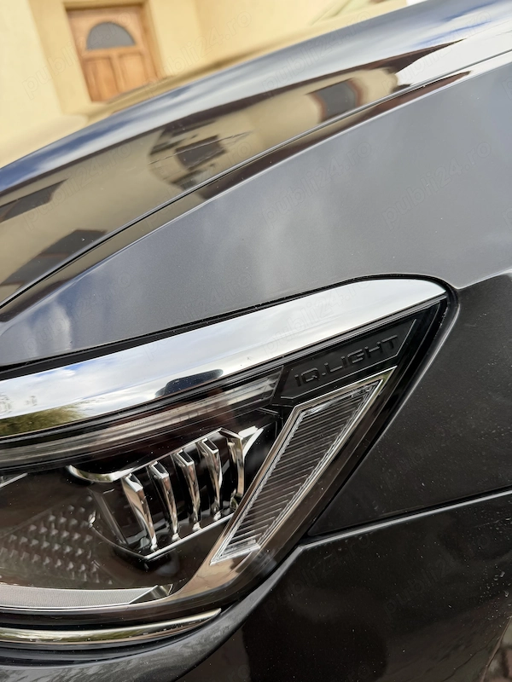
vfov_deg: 71.6
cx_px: 256
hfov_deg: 56.8
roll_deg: +11.5
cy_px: 341
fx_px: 473
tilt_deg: -20.5
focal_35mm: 24
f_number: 1.78
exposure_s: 1/1271
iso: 100
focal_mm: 6.76
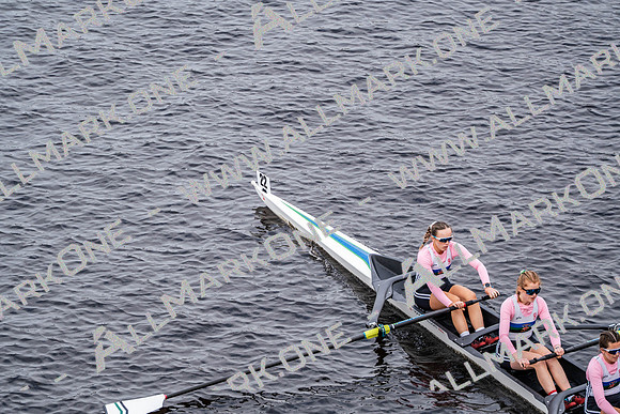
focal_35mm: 200
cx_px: 310
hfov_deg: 10.3
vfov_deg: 6.9
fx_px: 3445
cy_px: 207
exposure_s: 1/2000
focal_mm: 200
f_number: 2.8
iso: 400
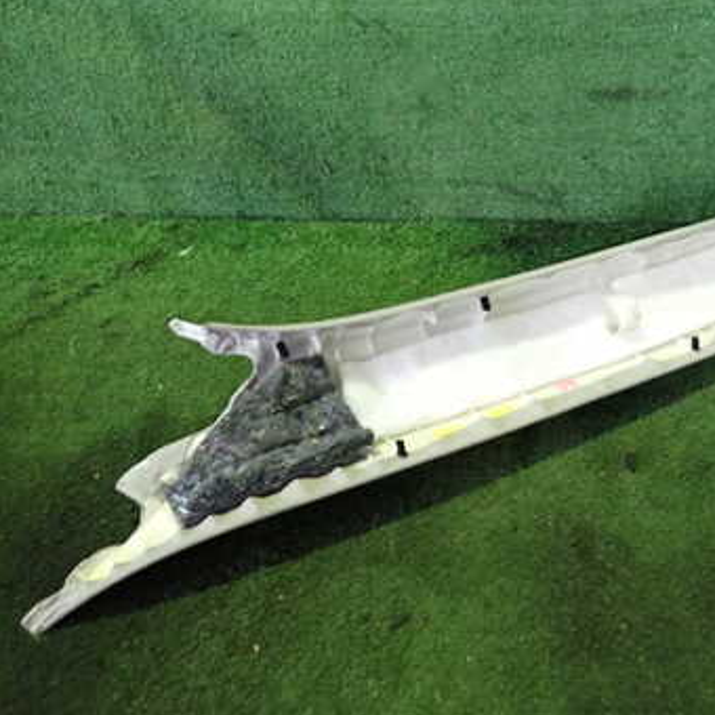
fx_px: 911
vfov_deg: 42.8
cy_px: 313
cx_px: 492
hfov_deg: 42.1
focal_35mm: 39
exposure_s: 1/30
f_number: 2
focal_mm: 4.5
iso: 640
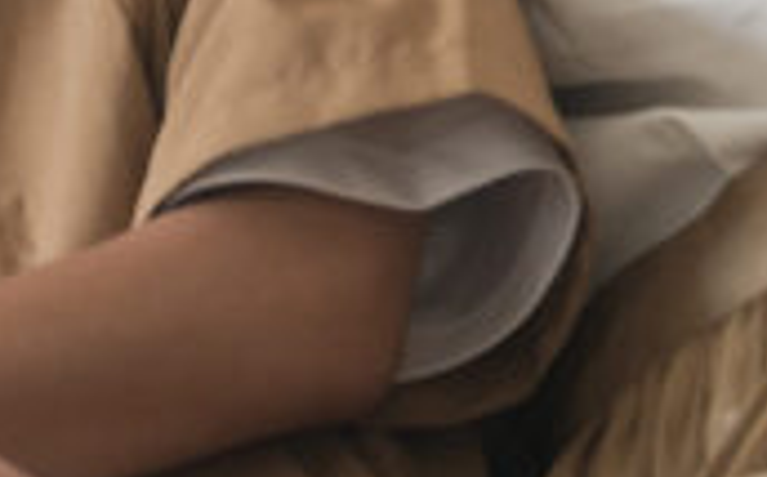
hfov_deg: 3.6
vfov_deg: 2.2
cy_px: -455
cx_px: 455
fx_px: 12254
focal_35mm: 587
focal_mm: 150
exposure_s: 1/250
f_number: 2.8
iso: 1250
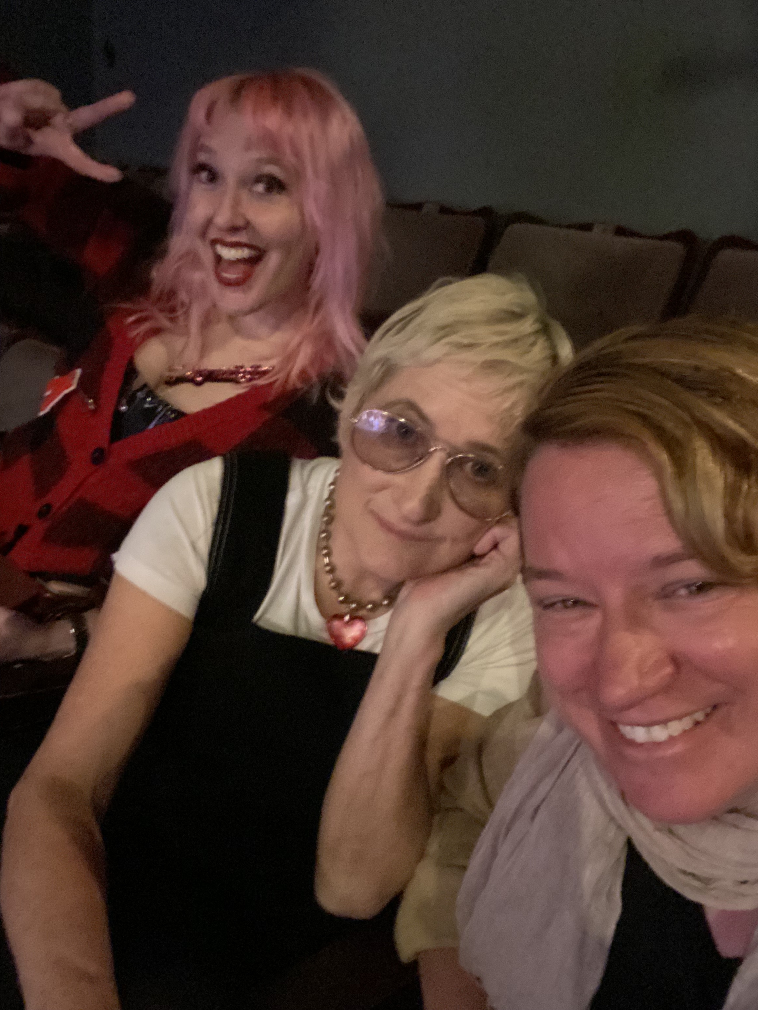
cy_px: 505
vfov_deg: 60.0
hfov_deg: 46.8
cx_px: 379
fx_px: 876
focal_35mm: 30
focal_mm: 2.71
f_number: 2.2
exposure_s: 1/15
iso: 1600
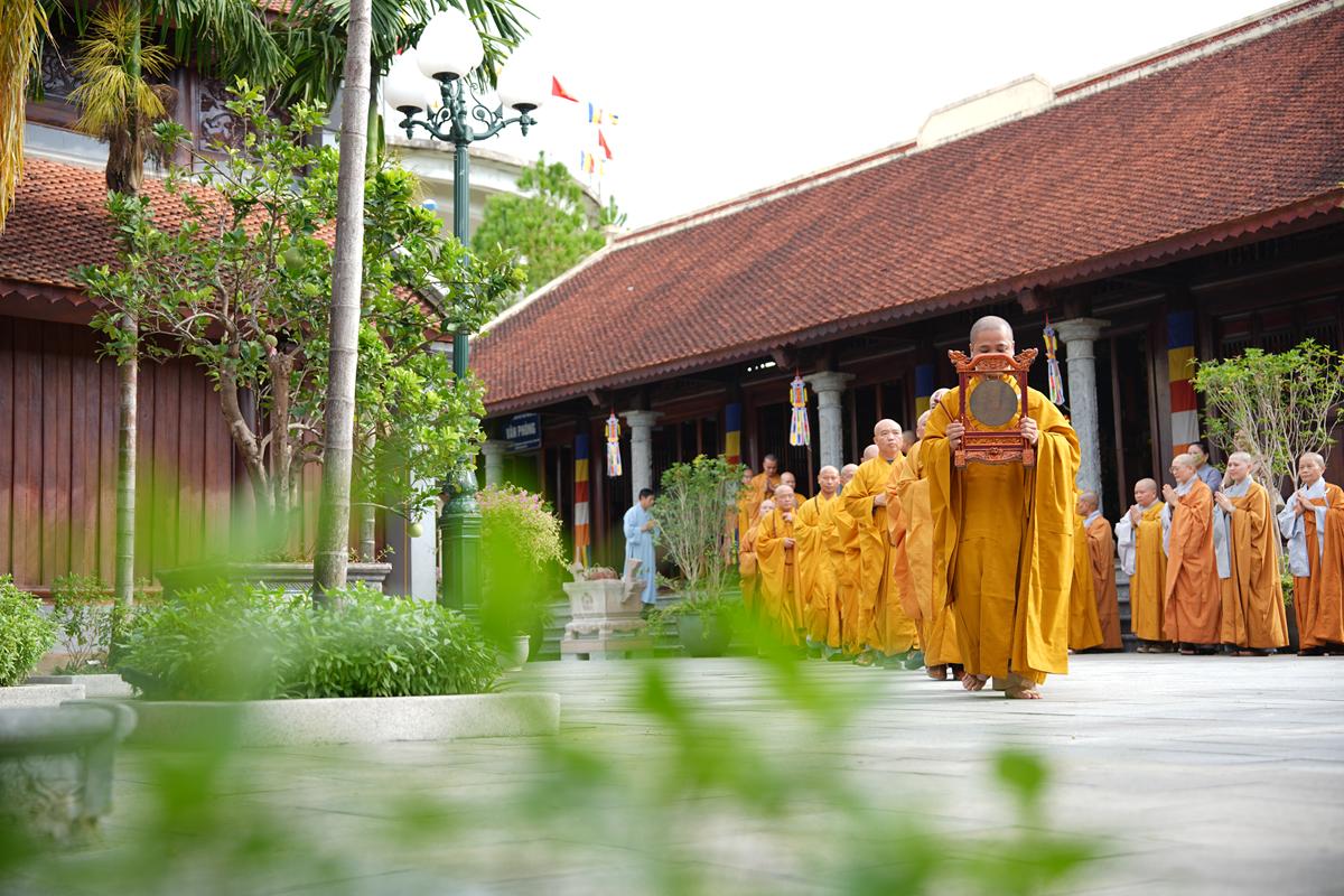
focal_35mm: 45
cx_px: 672
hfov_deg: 43.6
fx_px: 1680
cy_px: 448
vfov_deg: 29.9
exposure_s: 1/250
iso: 80
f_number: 2.8
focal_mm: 45
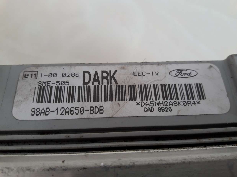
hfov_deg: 63.5
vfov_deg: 49.7
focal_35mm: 28
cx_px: 118
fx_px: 192
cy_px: 88
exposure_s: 1/33
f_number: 1.9
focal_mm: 3.7
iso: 64
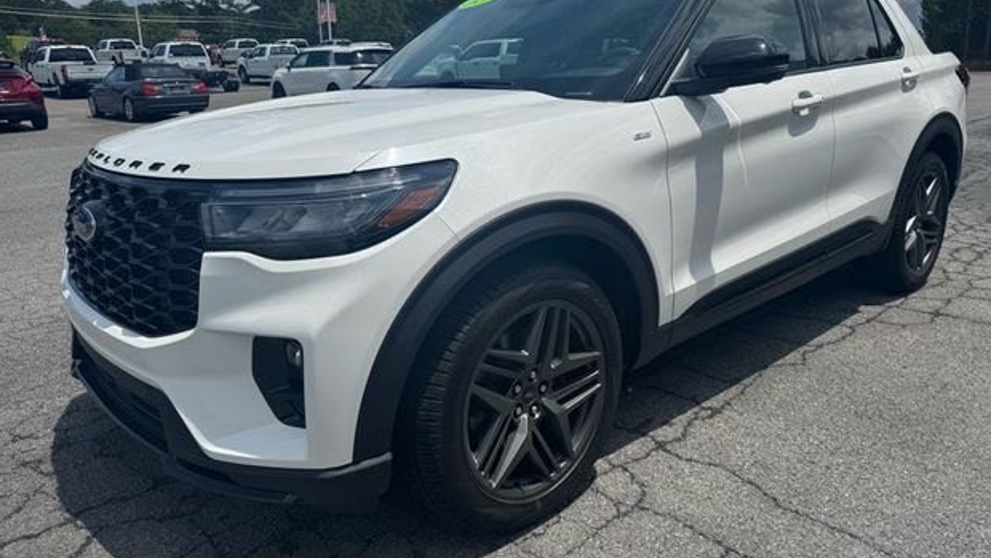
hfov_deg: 69.8
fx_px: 710
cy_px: 273
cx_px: 508
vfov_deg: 42.9
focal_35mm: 27
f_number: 1.78
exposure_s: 1/9009
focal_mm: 6.76
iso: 80
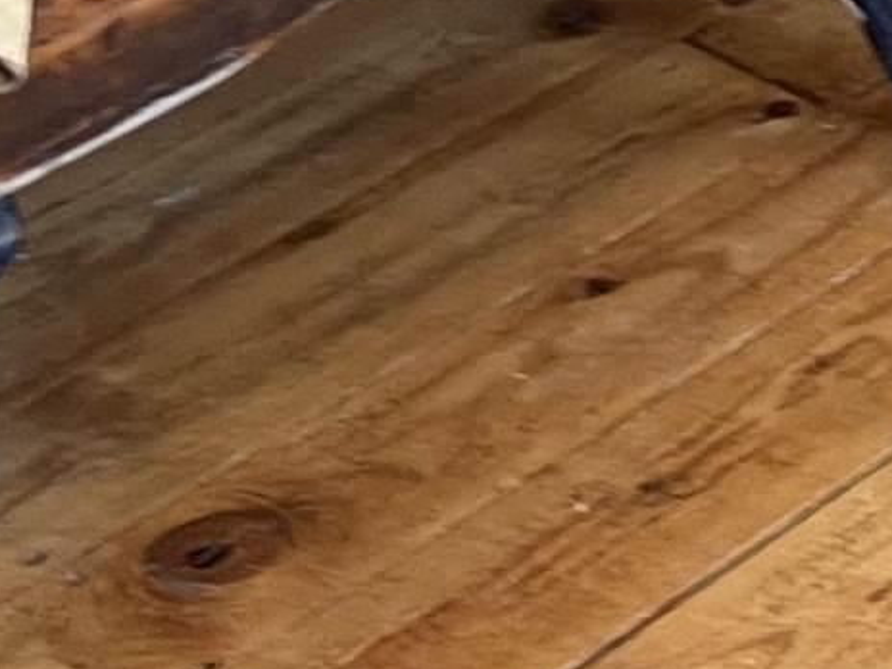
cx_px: 661
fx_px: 4432
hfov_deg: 11.5
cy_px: -567
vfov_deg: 8.3
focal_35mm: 172
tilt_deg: -19.0
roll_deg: +2.3
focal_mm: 5.7
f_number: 1.5
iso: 160
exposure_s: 1/60
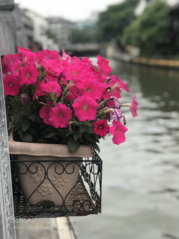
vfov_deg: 33.8
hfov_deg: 25.7
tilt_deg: -10.0
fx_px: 393
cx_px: 90
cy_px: 120
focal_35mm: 57
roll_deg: +3.5
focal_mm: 6.6
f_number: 2.8
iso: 25
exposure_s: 1/50
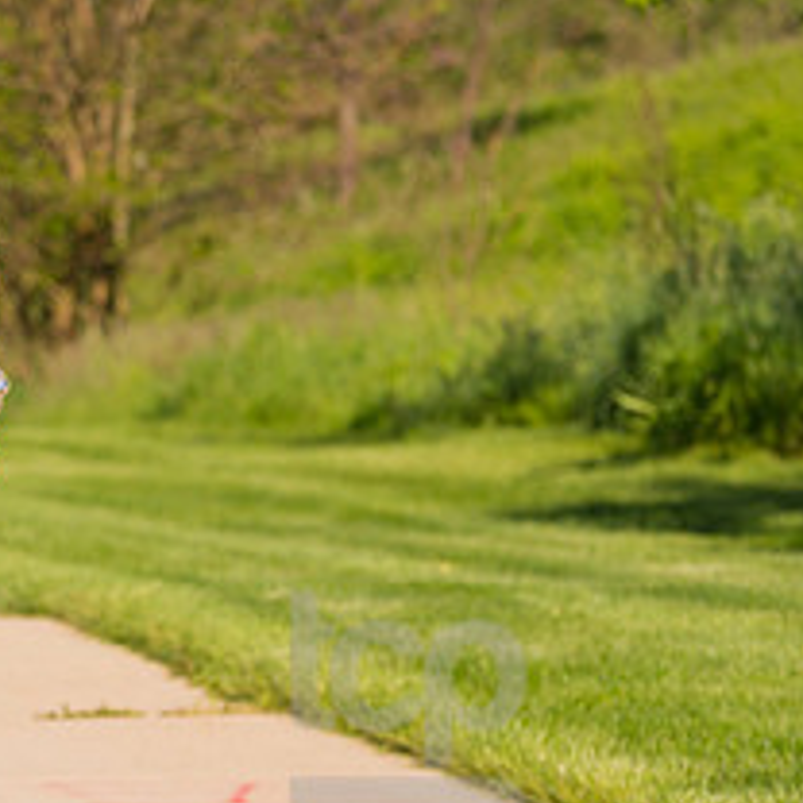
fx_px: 8083
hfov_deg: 5.7
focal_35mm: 308
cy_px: 187
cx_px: -139
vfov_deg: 5.7
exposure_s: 1/2000
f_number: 5.6
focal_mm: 130
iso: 400
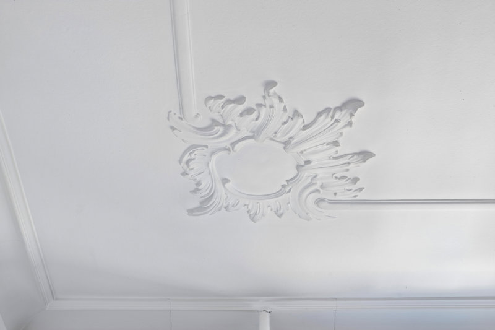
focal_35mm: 70
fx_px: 962
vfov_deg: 19.4
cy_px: 165
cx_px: 248
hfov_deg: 28.8
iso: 160
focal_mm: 70
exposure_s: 1/8
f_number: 9
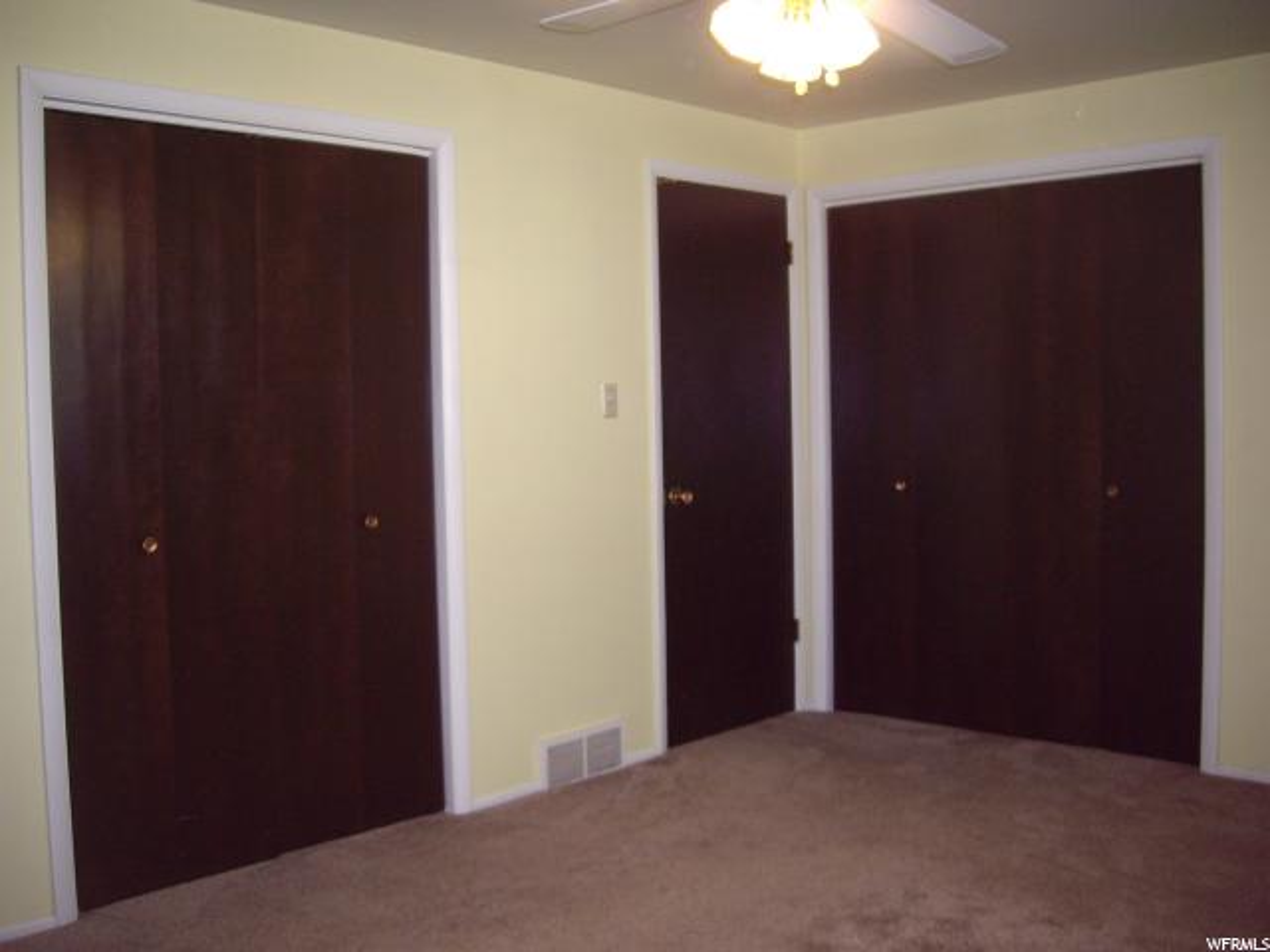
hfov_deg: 49.0
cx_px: 635
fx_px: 1394
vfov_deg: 37.7
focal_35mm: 38
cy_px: 476
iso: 200
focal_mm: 6.2
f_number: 2.7
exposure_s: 1/40
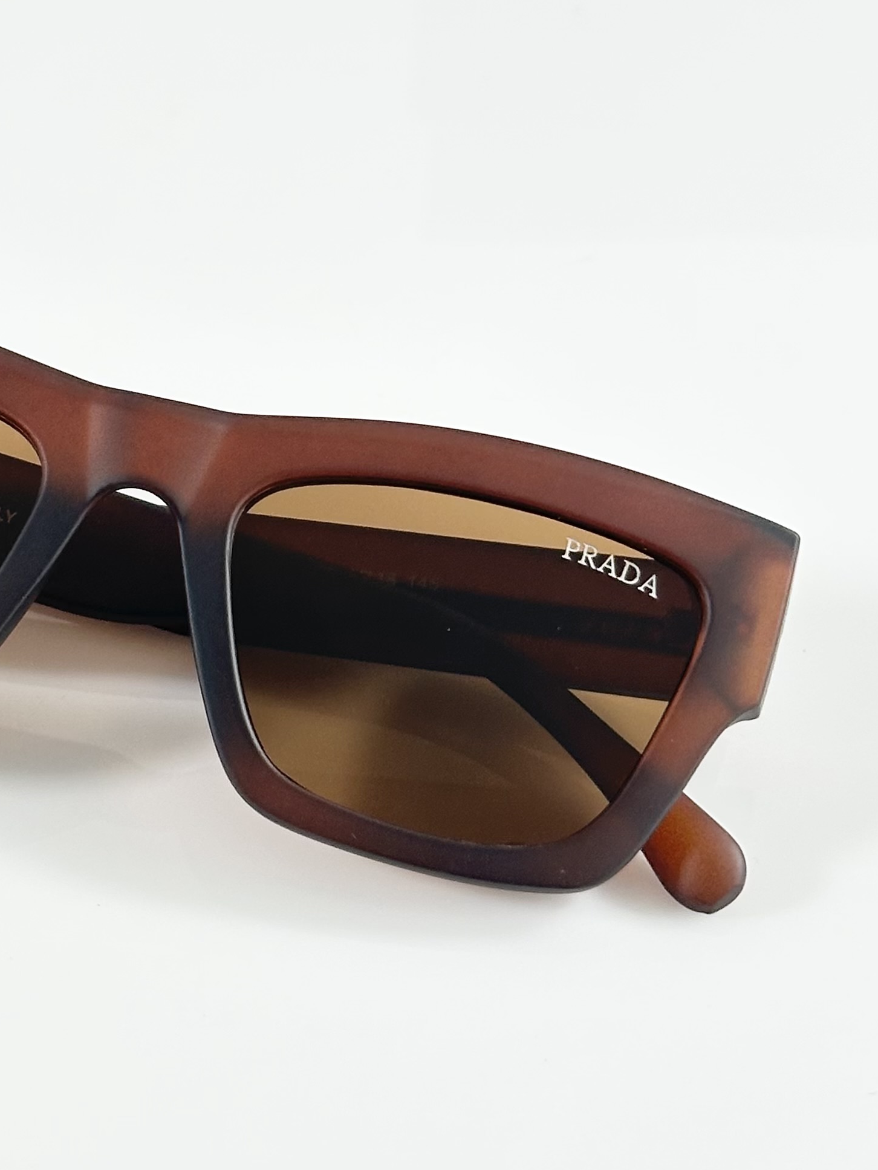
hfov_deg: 14.7
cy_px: 536
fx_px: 3381
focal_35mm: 100
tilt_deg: -43.0
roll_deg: +1.0
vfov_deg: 19.6
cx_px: 131
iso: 80
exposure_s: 1/99
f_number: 1.78
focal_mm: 6.86
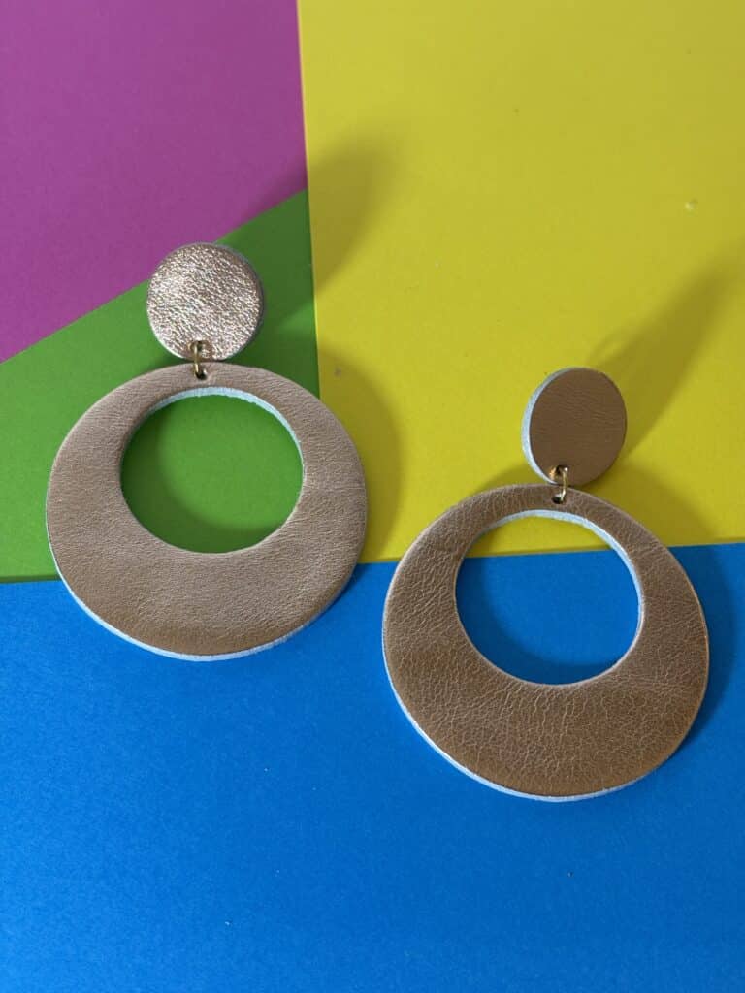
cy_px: 496
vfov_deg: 36.8
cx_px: 372
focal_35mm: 52
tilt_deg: -64.4
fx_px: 1492
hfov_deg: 28.0
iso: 64
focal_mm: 5.96
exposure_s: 1/100
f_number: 1.6
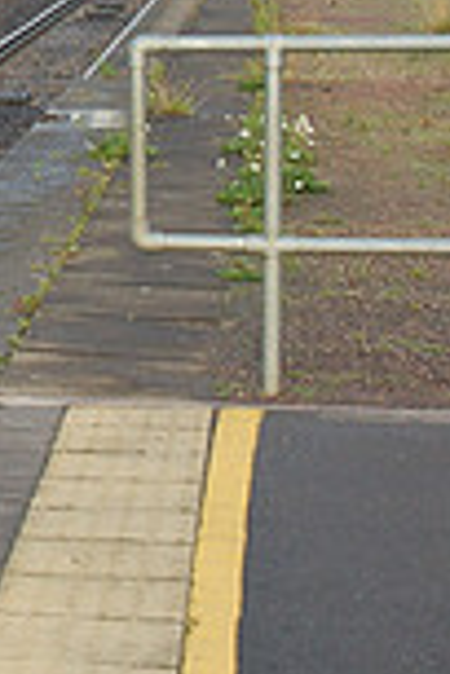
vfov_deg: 11.5
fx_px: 3298
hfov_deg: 7.1
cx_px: -807
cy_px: -26
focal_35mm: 176
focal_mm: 31
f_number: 5.6
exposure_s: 1/125
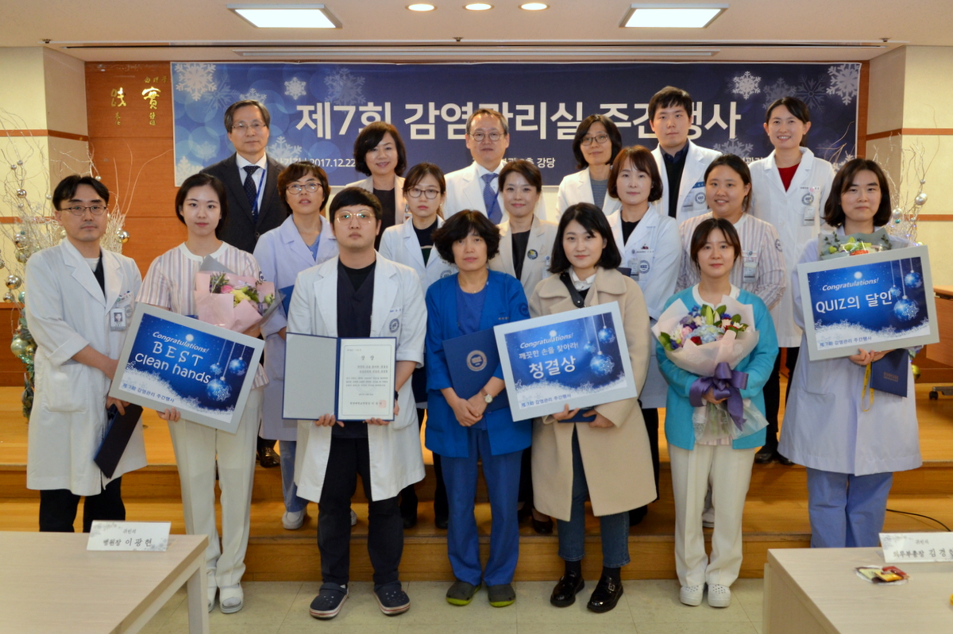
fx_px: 754
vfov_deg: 45.6
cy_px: 317
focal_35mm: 28
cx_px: 476
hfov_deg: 64.6
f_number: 4.5
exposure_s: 1/100
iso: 800
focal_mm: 19
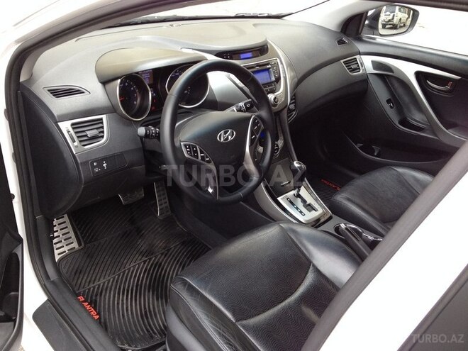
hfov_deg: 52.6
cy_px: 176
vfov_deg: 40.7
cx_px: 234
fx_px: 473
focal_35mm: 35
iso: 80
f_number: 2.4
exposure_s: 1/120
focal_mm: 4.28
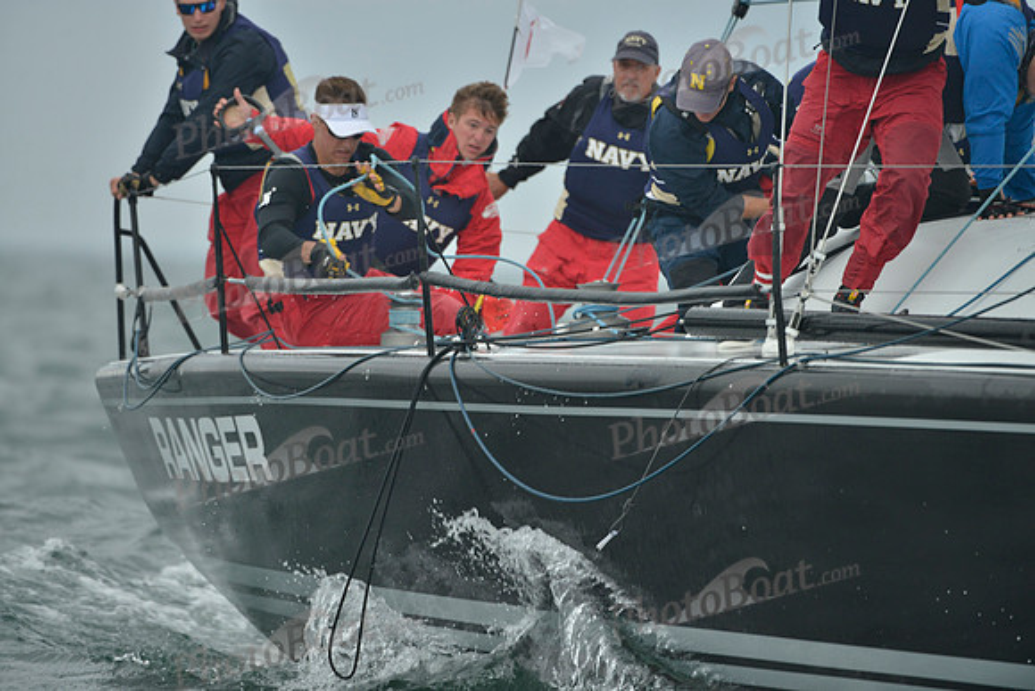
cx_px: 518
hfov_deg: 6.9
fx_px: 8627
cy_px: 346
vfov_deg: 4.6
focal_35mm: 300
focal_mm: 300
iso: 400
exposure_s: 1/800
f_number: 4.5
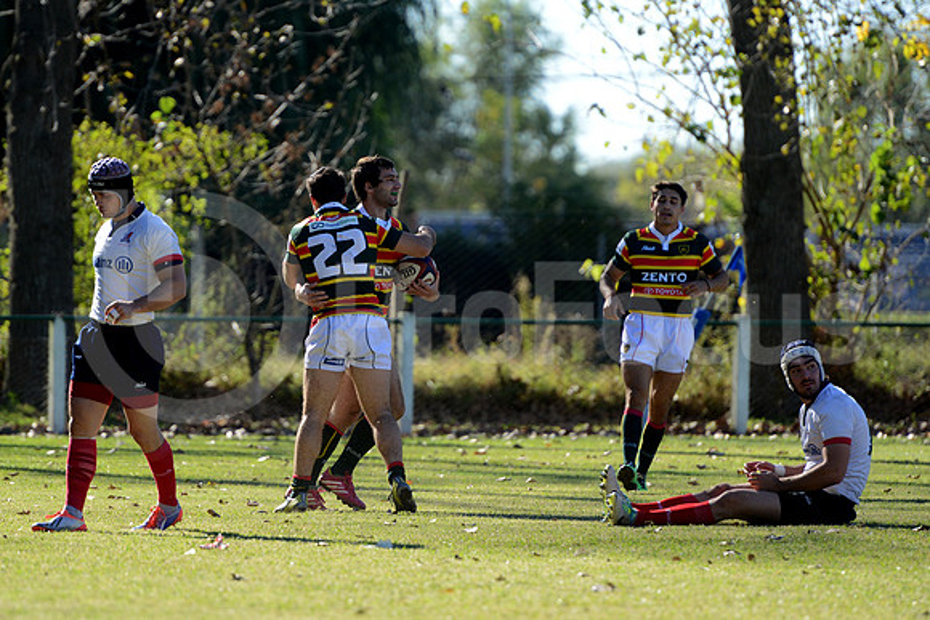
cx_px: 465
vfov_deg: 5.1
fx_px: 6976
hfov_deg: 7.6
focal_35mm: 270
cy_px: 310
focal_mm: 270
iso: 400
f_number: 4
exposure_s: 1/800
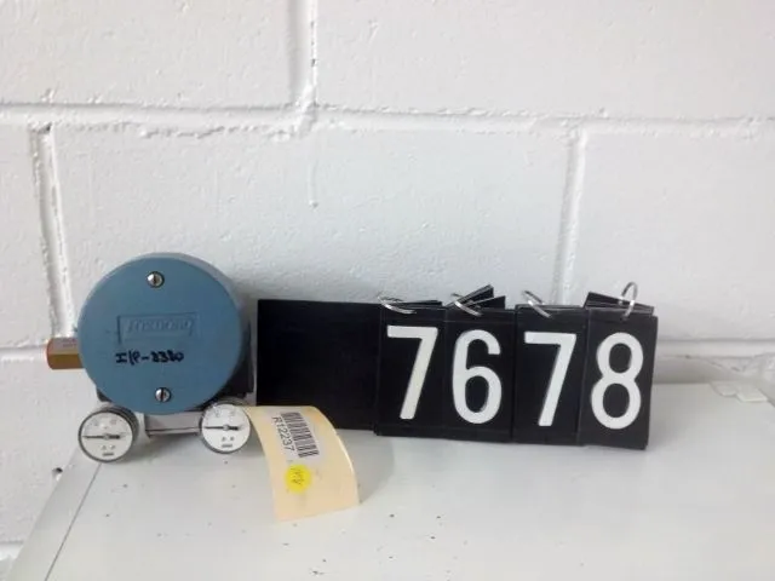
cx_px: 388
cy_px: 290
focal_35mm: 35
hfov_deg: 52.6
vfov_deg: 40.7
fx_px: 784
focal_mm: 4.28
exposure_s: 1/20
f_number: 2.4
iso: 125
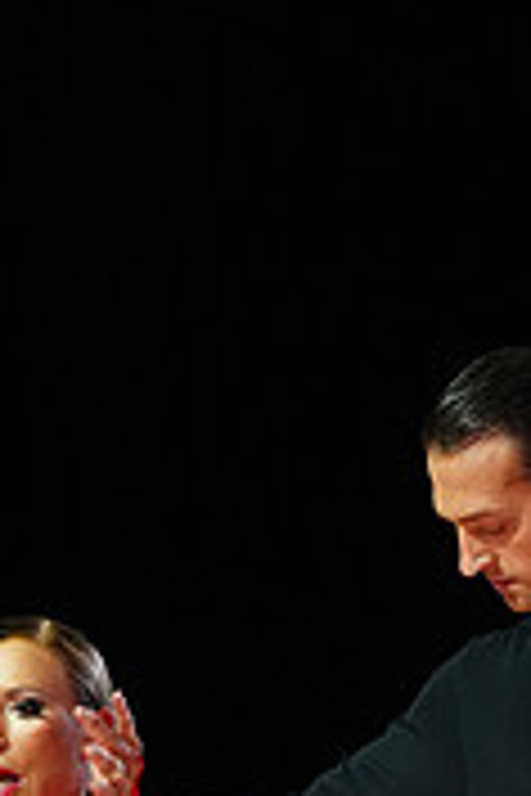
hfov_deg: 3.3
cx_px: 367
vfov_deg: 4.9
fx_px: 9225
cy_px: 1106
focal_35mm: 417
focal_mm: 127
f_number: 4
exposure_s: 1/320
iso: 2500
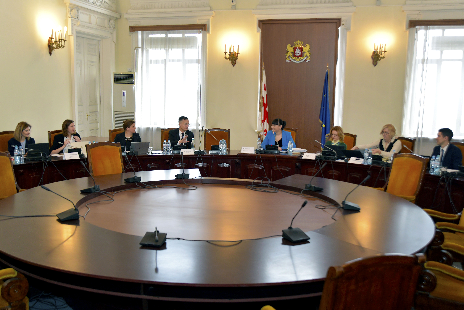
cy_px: 155
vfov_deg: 38.9
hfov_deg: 55.8
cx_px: 232
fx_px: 438
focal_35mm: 34
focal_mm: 34
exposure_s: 1/160
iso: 1250
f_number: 4
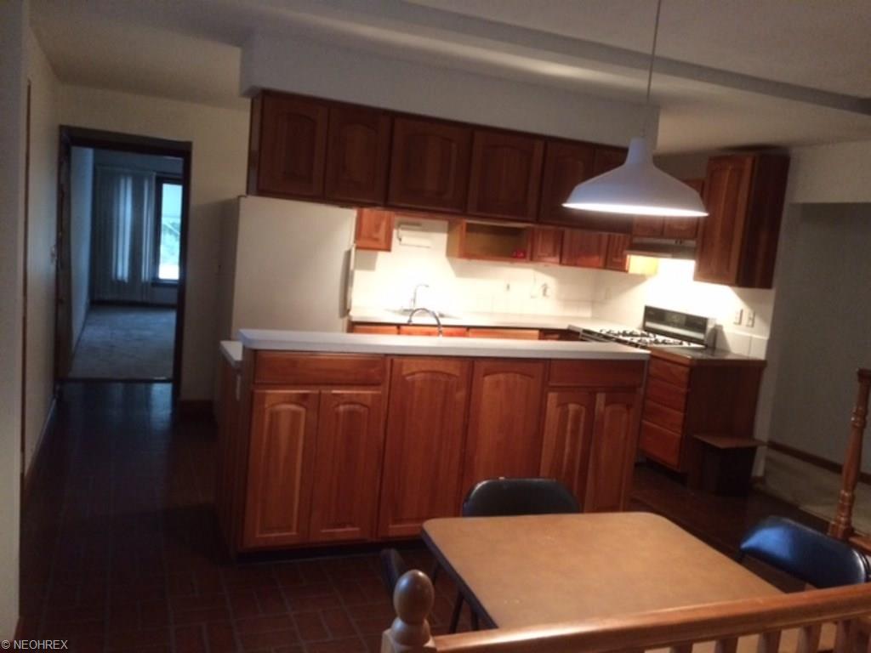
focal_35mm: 29
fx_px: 730
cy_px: 326
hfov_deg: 61.7
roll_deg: -4.5
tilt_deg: -8.2
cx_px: 436
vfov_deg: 48.2
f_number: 2.2
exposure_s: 1/20
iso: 320
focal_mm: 4.15
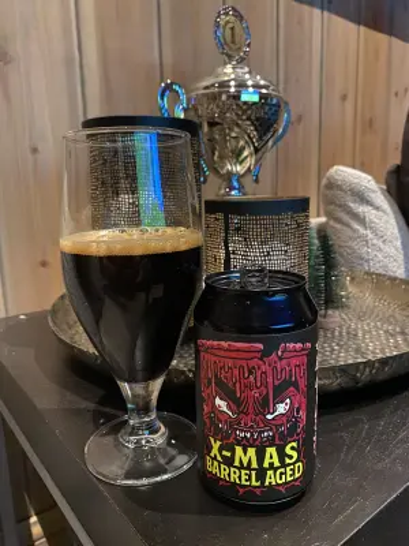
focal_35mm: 26
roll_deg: +1.4
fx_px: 410
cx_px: 204
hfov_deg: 53.1
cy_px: 273
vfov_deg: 67.3
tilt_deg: -10.7
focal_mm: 4.25
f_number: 1.8
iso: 1000
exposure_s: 1/14
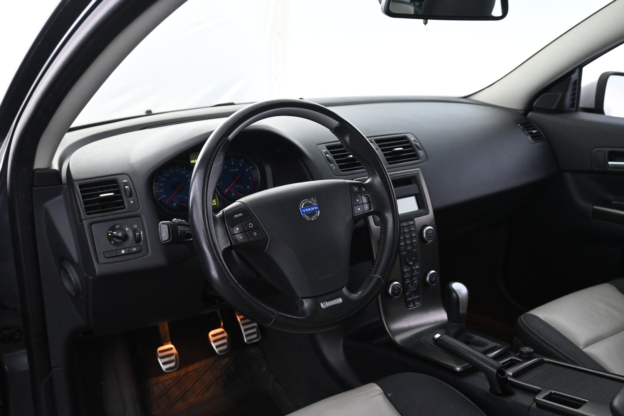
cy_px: 208
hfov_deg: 56.1
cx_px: 312
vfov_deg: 39.1
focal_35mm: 34
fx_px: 585
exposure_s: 1/80
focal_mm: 22.5
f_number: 4.5
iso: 4000
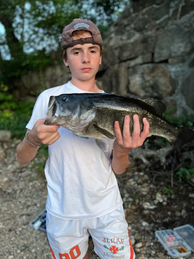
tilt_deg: -13.6
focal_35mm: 26
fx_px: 194
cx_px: 97
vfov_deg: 67.3
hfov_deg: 53.1
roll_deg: +1.7
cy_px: 130
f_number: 1.6
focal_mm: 5.1
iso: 640
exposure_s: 1/33
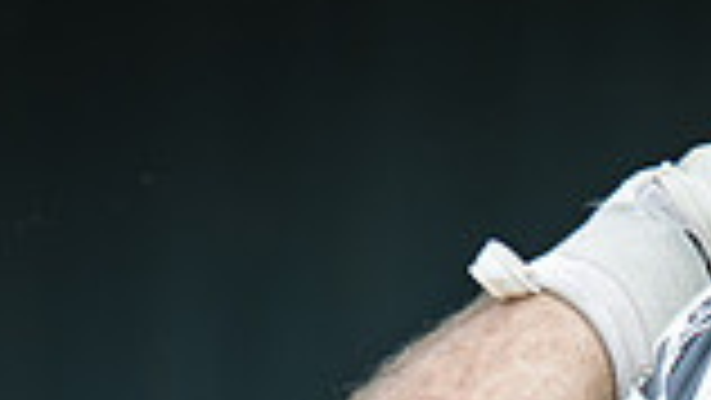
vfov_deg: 1.1
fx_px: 21236
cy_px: 1046
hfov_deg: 1.9
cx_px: 871
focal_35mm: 1126
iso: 400
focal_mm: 135
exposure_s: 1/2000
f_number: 1.8
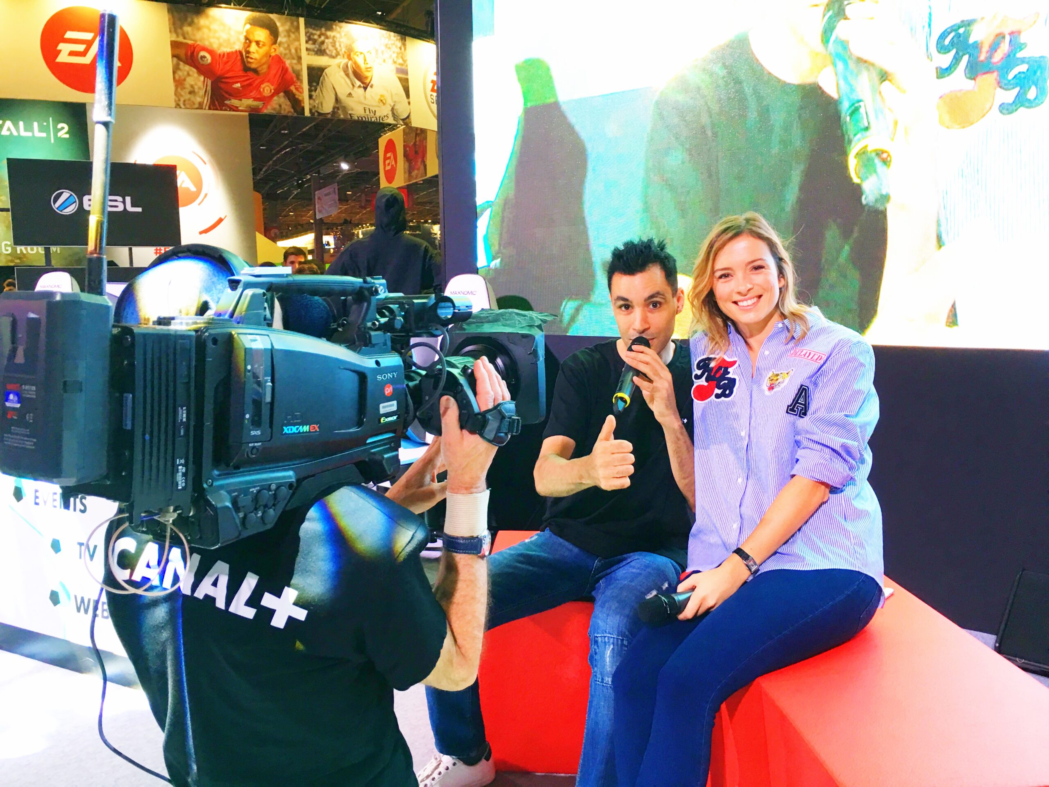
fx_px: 879
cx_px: 524
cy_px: 394
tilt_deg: -5.5
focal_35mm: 29
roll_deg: -0.5
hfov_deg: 61.7
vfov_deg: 48.2
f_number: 2.2
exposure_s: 1/17
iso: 40
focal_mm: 4.15
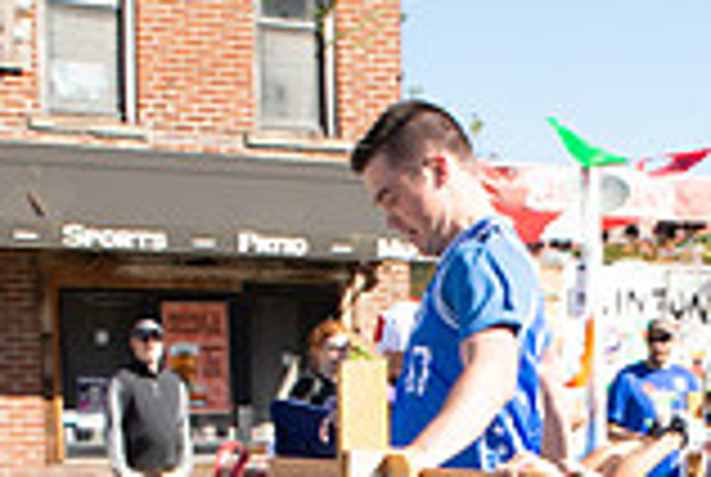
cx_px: 670
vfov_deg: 11.9
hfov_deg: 17.9
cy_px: 666
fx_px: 2216
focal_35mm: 112
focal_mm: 24
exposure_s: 1/320
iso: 500
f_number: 11
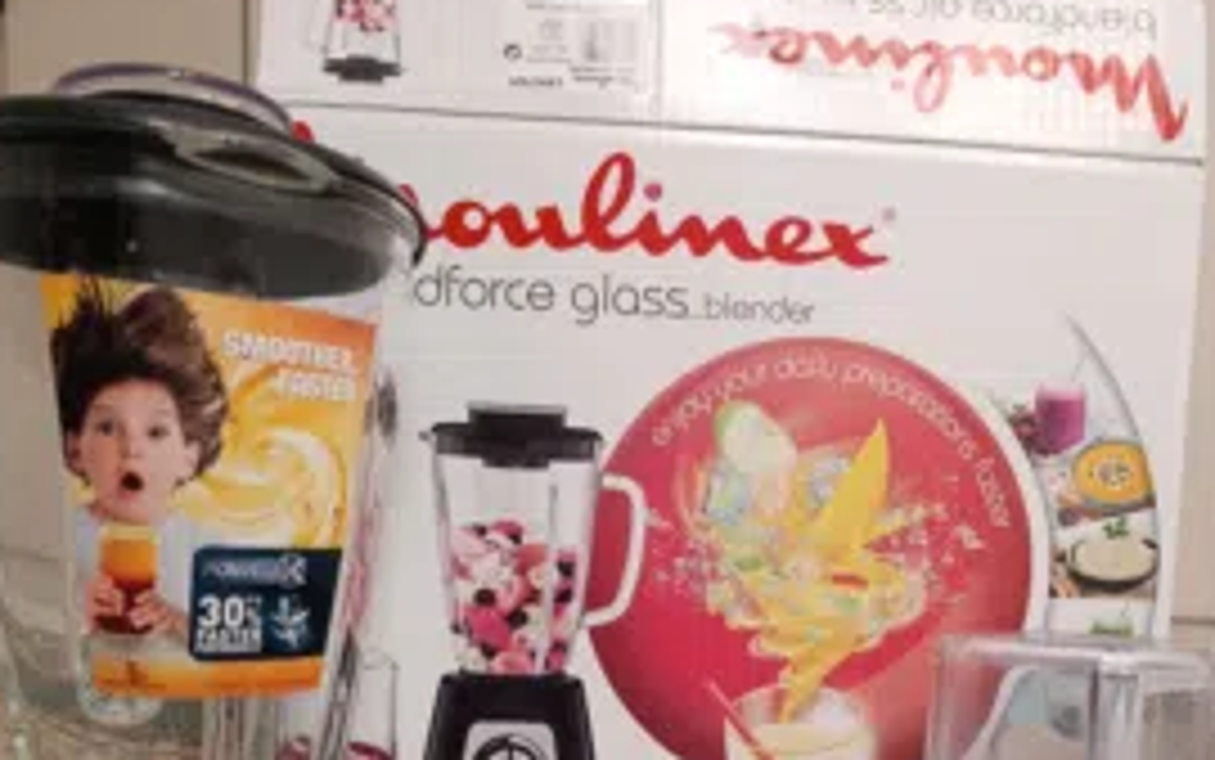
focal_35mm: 36
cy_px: 684
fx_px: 1193
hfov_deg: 54.0
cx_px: 644
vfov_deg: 33.5
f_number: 1.65
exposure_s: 1/100
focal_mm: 6.11
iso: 910
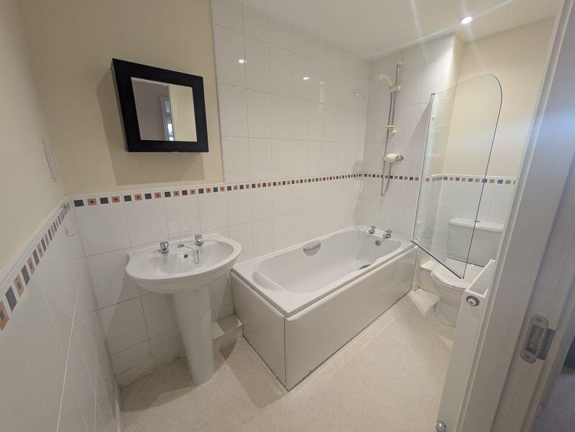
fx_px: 233
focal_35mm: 14
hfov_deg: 102.0
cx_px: 288
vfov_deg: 85.7
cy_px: 216
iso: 72
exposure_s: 1/33.3
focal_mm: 1.83
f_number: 2.2
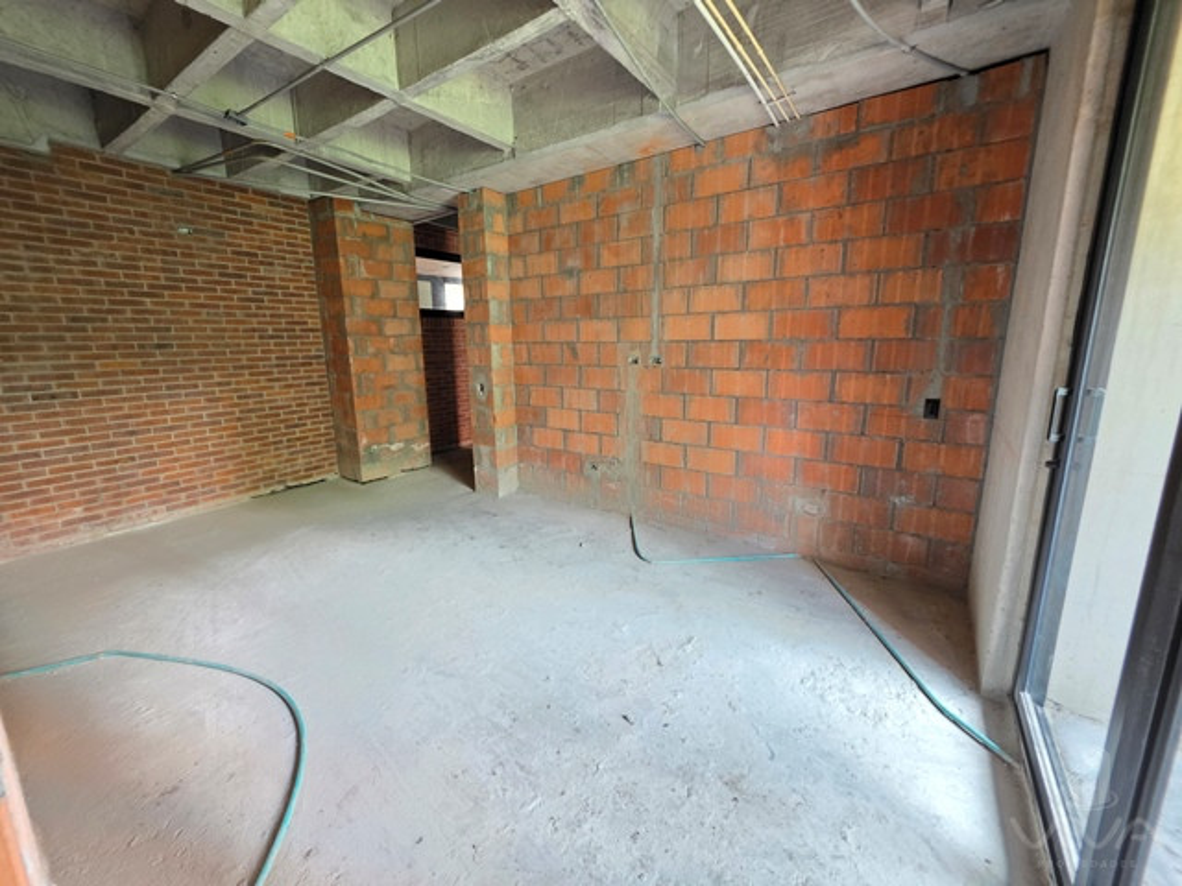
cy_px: 443
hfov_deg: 106.2
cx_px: 591
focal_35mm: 13
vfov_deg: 89.9
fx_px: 444
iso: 800
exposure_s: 1/60
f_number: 1.9
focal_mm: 2.2
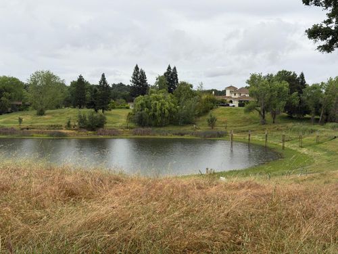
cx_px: 169
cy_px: 127
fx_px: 469
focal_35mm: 48
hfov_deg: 39.7
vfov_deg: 30.3
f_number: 1.78
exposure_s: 1/3534
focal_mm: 6.76
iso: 64
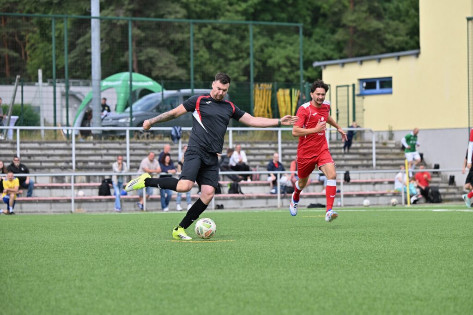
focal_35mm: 195
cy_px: 158
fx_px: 2562
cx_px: 236
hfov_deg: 10.5
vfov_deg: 7.0
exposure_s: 1/1600
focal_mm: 195
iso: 360
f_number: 5.3
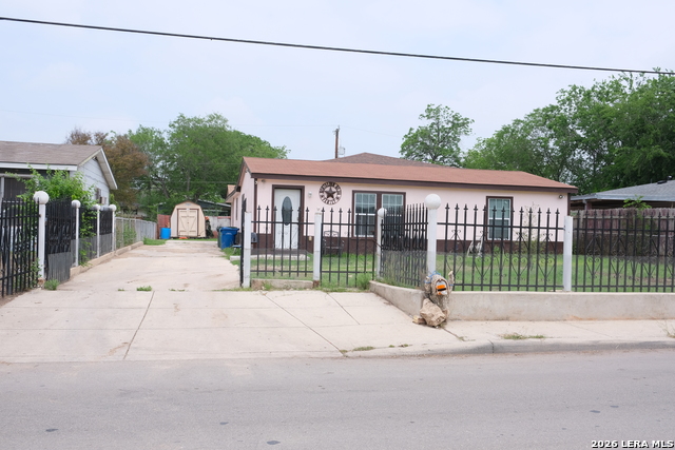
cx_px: 338
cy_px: 225
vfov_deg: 42.3
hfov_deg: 60.3
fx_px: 581
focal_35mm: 31
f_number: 8
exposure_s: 1/450
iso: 320
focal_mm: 20.5
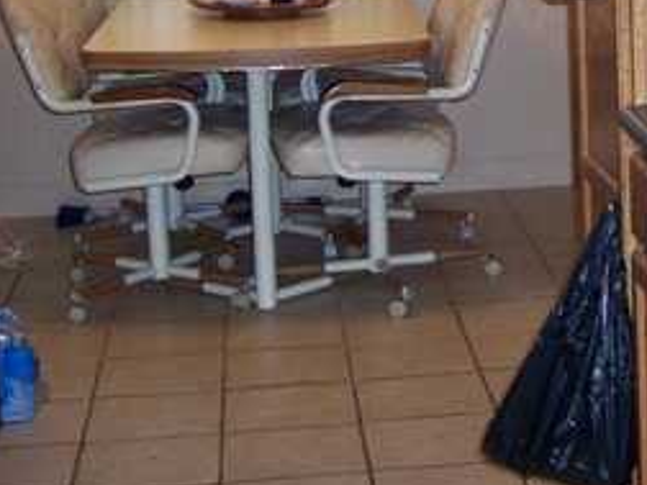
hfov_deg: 19.6
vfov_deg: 14.7
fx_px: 1850
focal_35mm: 99
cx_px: 526
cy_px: 8
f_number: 2.8
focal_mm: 8
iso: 140
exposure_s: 1/60
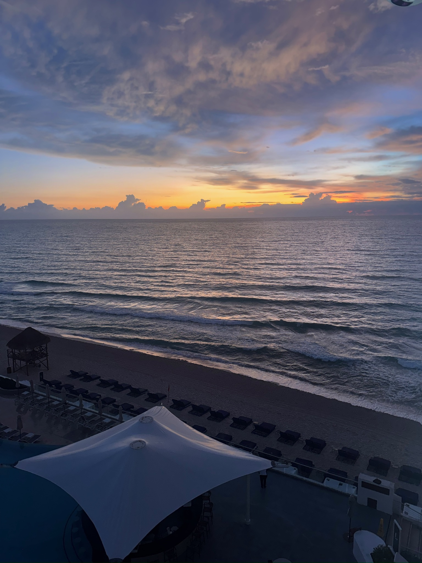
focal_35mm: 24
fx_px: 390
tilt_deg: -9.9
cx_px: 211
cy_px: 282
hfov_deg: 56.8
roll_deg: +0.4
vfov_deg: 71.6
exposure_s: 1/16
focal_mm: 6.76
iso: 160
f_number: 1.78
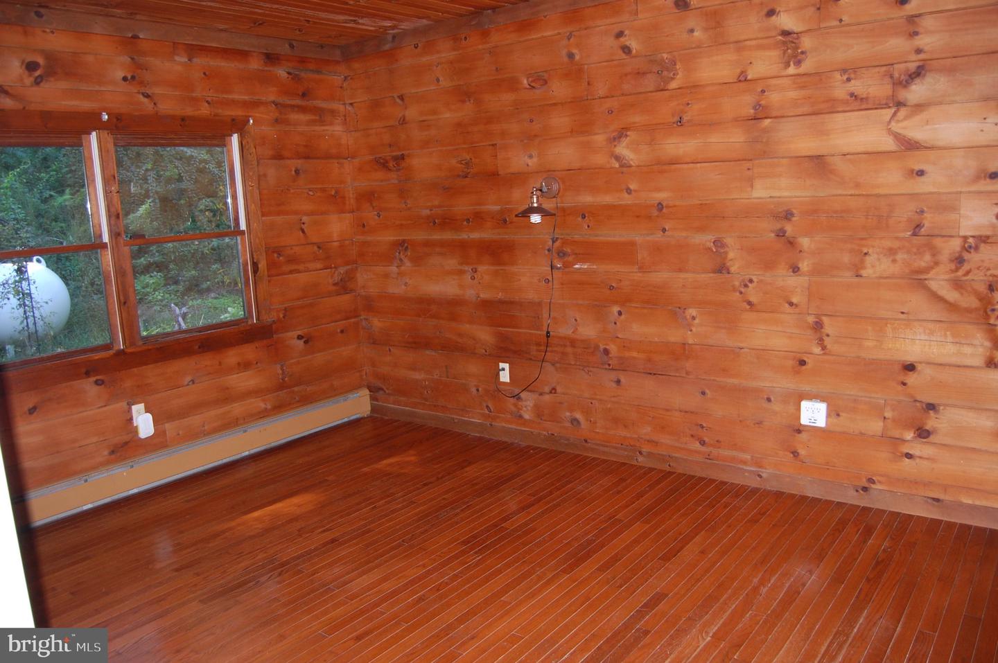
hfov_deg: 67.4
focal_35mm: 27
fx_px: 748
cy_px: 332
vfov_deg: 47.8
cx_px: 499
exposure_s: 1/60
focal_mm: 18
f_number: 3.5
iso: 400
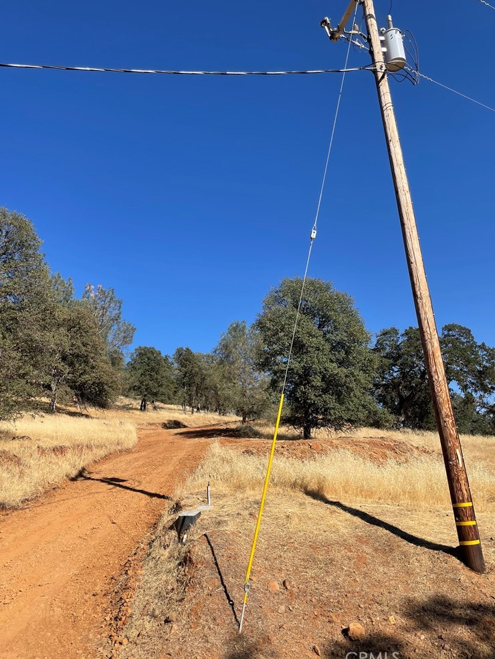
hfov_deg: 51.4
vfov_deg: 65.3
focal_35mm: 27
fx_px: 515
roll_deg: +6.7
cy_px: 325
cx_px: 245
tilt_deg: +18.4
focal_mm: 4.2
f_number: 1.6
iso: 32
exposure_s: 1/3125
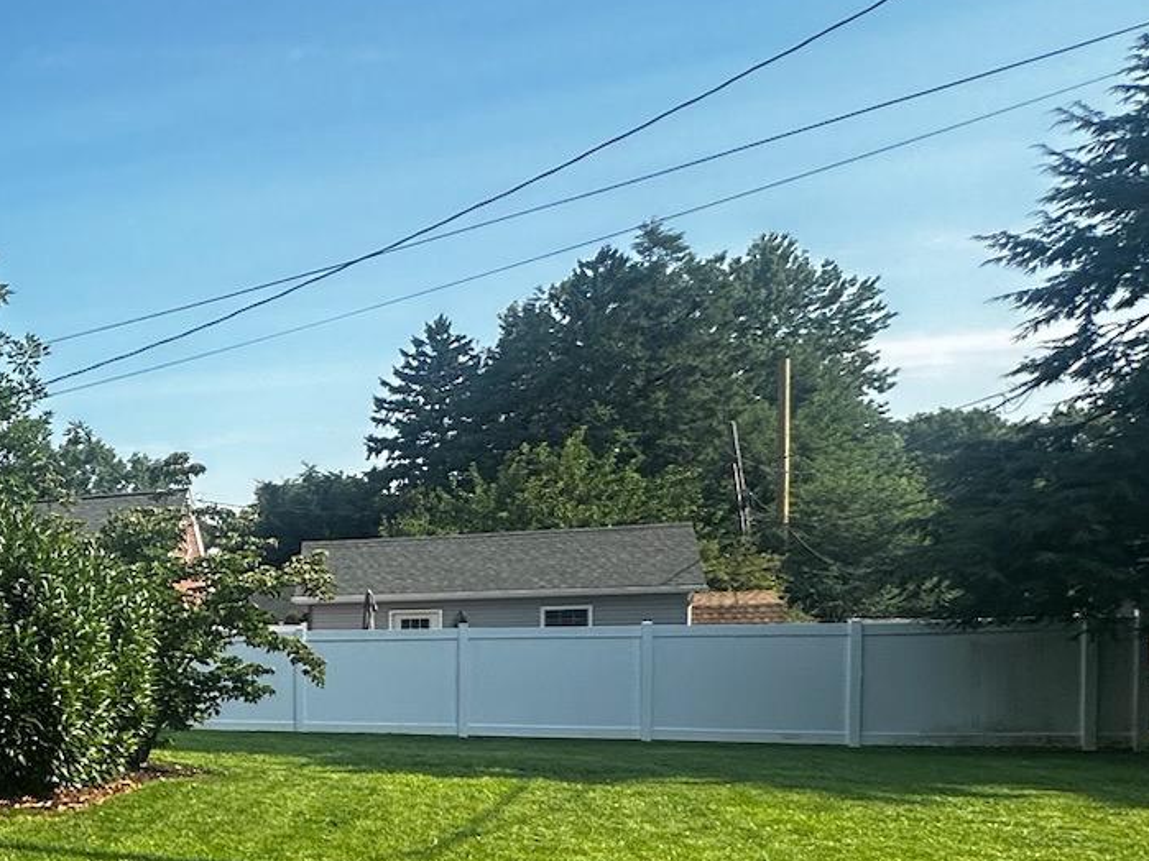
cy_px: 688
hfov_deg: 31.6
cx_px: -437
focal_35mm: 41
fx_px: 1361
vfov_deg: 34.1
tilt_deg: -0.9
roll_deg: +0.9
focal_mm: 2.22
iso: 50
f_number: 2.2
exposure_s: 1/910
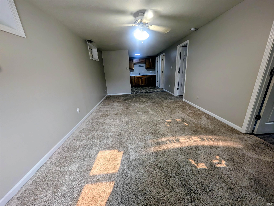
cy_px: 103
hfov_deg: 110.5
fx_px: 95
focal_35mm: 12
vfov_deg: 94.6
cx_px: 137
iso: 59
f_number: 1.7
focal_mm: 2.02
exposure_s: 1/60
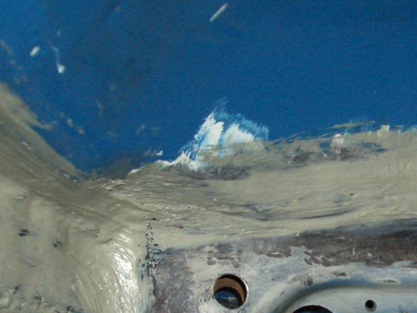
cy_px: 260
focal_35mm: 67
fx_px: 807
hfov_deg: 28.0
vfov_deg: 21.6
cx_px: 366
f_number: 2.6
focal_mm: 5.8
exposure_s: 1/60
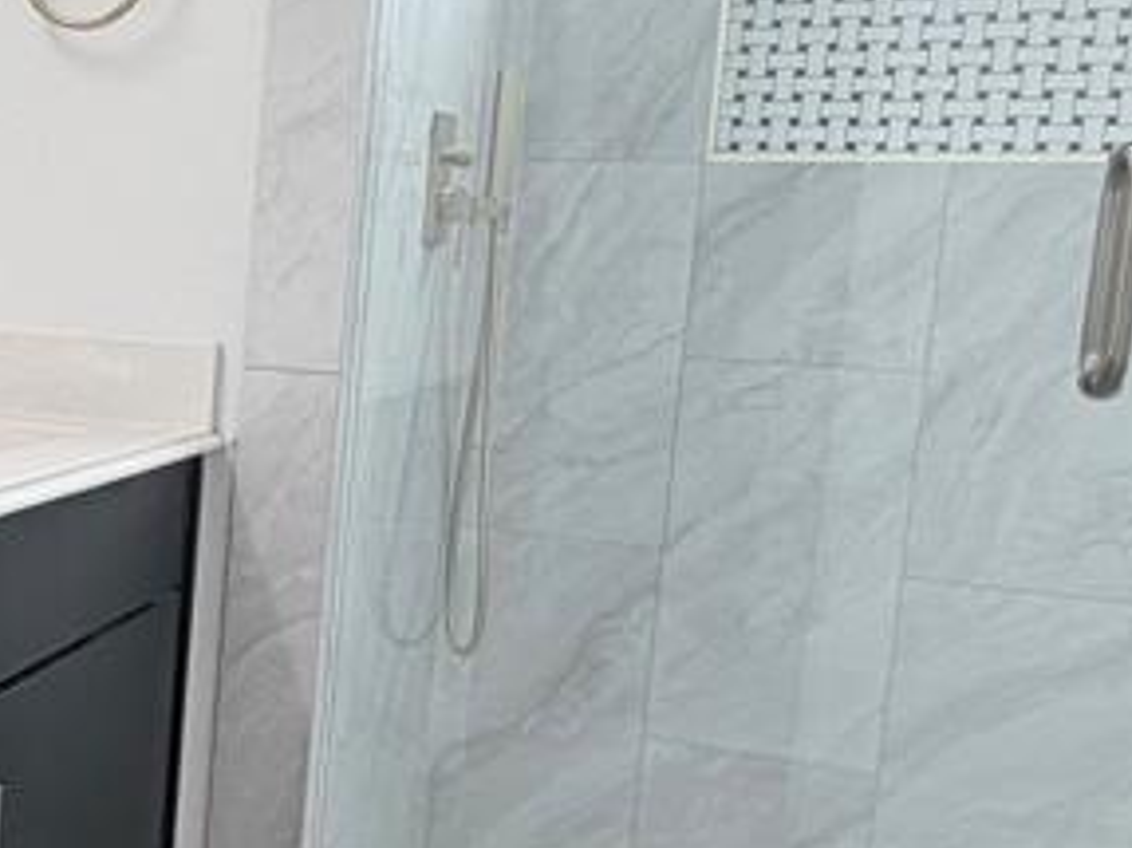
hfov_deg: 30.9
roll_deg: -2.2
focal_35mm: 50
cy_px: 418
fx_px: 1634
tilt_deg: -6.3
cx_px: -292
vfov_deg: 29.1
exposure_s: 1/120
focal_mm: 2.22
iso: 160
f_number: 2.2
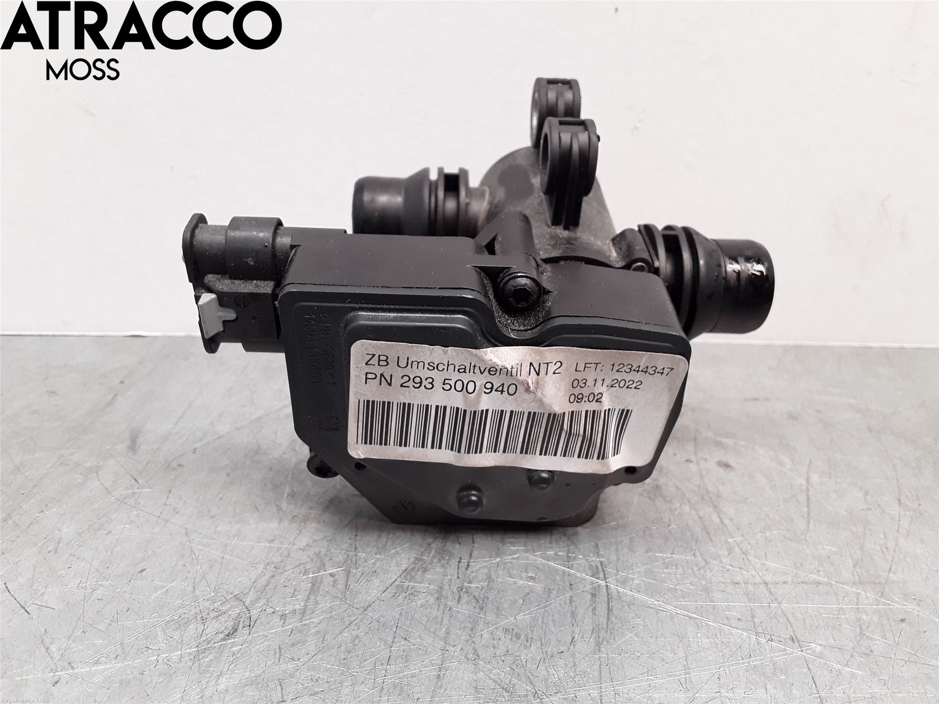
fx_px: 760
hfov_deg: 63.4
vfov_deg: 49.7
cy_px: 352
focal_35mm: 28
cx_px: 470
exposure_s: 1/50
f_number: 1.9
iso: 50
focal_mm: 2.91
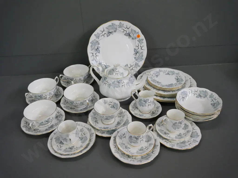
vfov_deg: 41.8
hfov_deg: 54.0
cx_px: 119
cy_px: 89
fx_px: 234
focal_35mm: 34
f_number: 5
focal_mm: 17
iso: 3200
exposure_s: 1/400
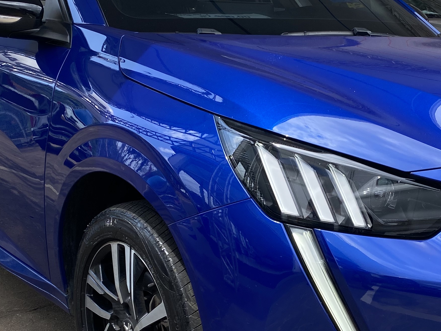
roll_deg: -1.3
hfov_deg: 32.0
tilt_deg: -12.6
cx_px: 278
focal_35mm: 60
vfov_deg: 24.4
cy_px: 187
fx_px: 764
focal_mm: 4.25
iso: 32
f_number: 1.8
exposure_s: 1/772
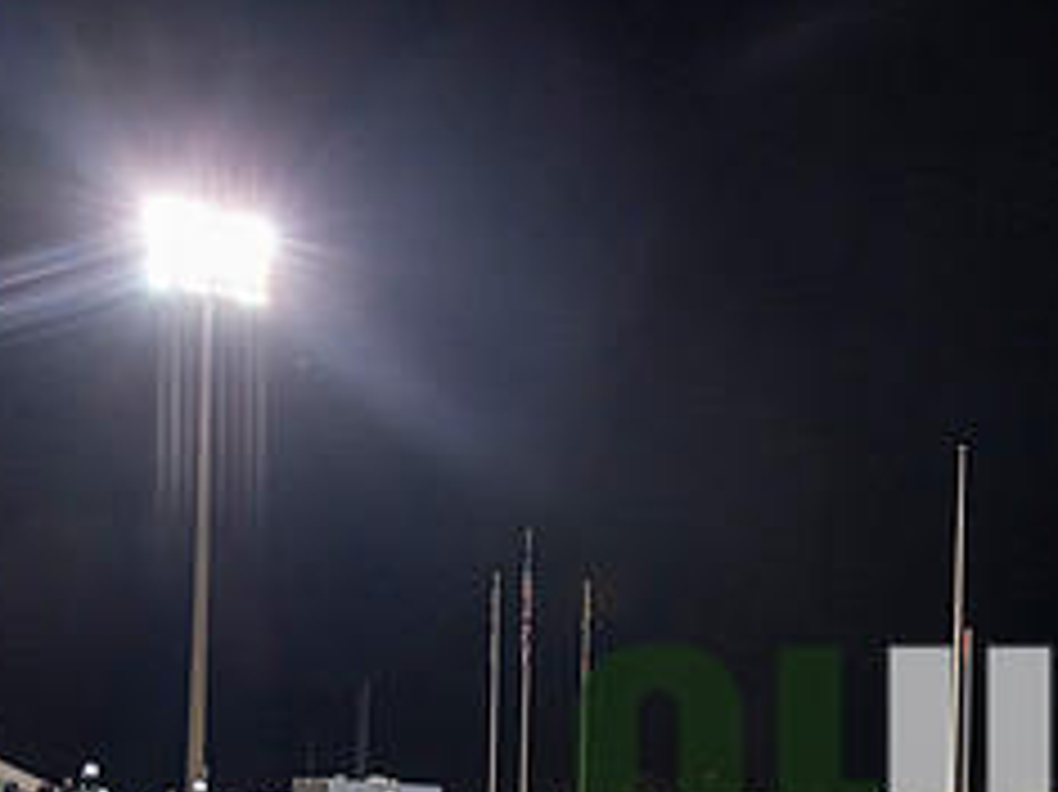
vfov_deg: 24.1
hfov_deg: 32.4
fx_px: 1741
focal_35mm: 57
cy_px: 857
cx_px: 914
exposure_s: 1/500
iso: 2000
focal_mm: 24
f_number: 4
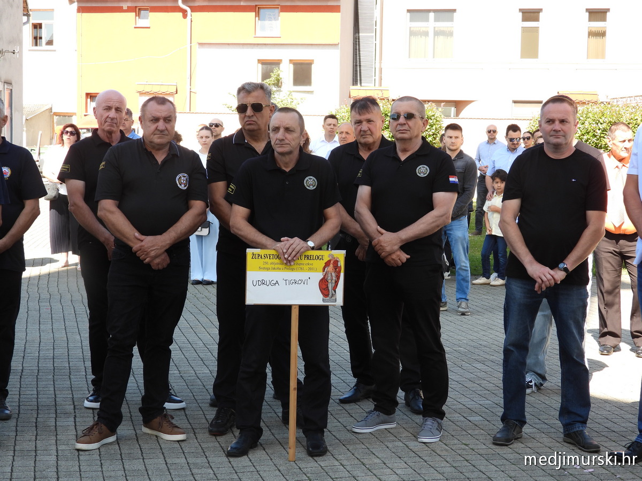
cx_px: 321
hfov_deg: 29.8
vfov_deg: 22.6
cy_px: 240
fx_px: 1206
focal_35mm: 65
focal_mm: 11.7
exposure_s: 1/200
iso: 100
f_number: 3.5
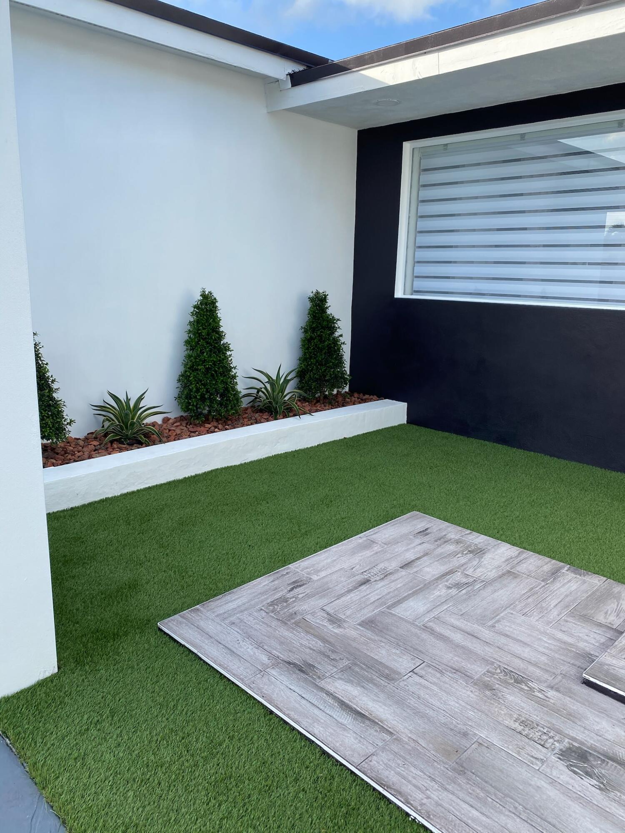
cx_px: 312
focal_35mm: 26
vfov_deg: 67.3
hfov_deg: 53.1
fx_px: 626
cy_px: 416
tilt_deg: -13.4
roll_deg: -2.0
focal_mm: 4.25
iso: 32
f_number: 1.8
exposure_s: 1/782
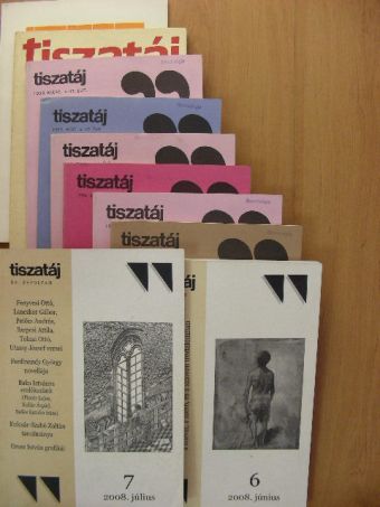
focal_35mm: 38
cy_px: 254
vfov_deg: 49.0
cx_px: 190
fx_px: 556
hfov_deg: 37.7
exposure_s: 1/26
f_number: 3.5
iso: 200
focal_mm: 6.3
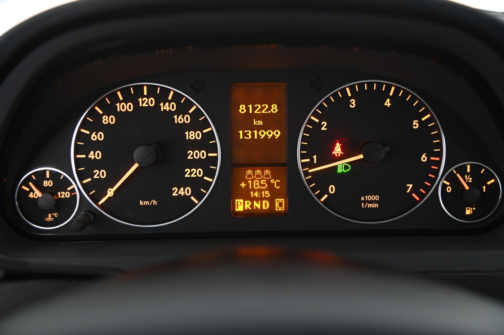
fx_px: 643
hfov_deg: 42.8
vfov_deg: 29.2
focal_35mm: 46
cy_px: 168
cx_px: 252
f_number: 4
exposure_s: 1/15
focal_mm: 46
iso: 2000
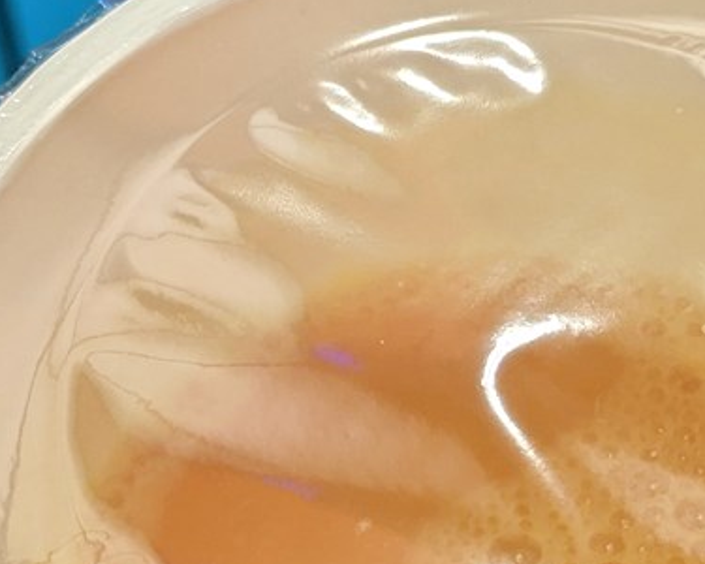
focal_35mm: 72
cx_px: 534
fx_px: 1502
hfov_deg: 26.1
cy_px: 442
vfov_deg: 21.0
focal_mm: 4.38
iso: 48
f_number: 1.73
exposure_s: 1/289
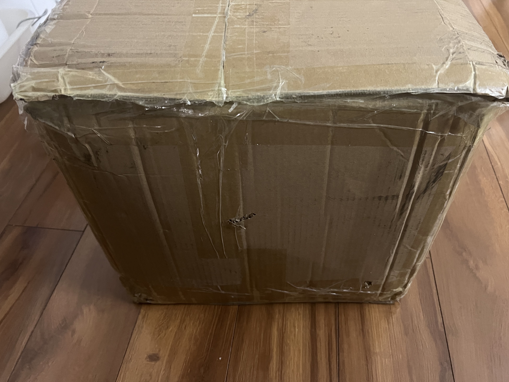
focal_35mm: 27
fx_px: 397
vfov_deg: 51.3
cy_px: 185
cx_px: 255
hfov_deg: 65.3
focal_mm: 5.7
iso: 640
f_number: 1.5
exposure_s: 1/30
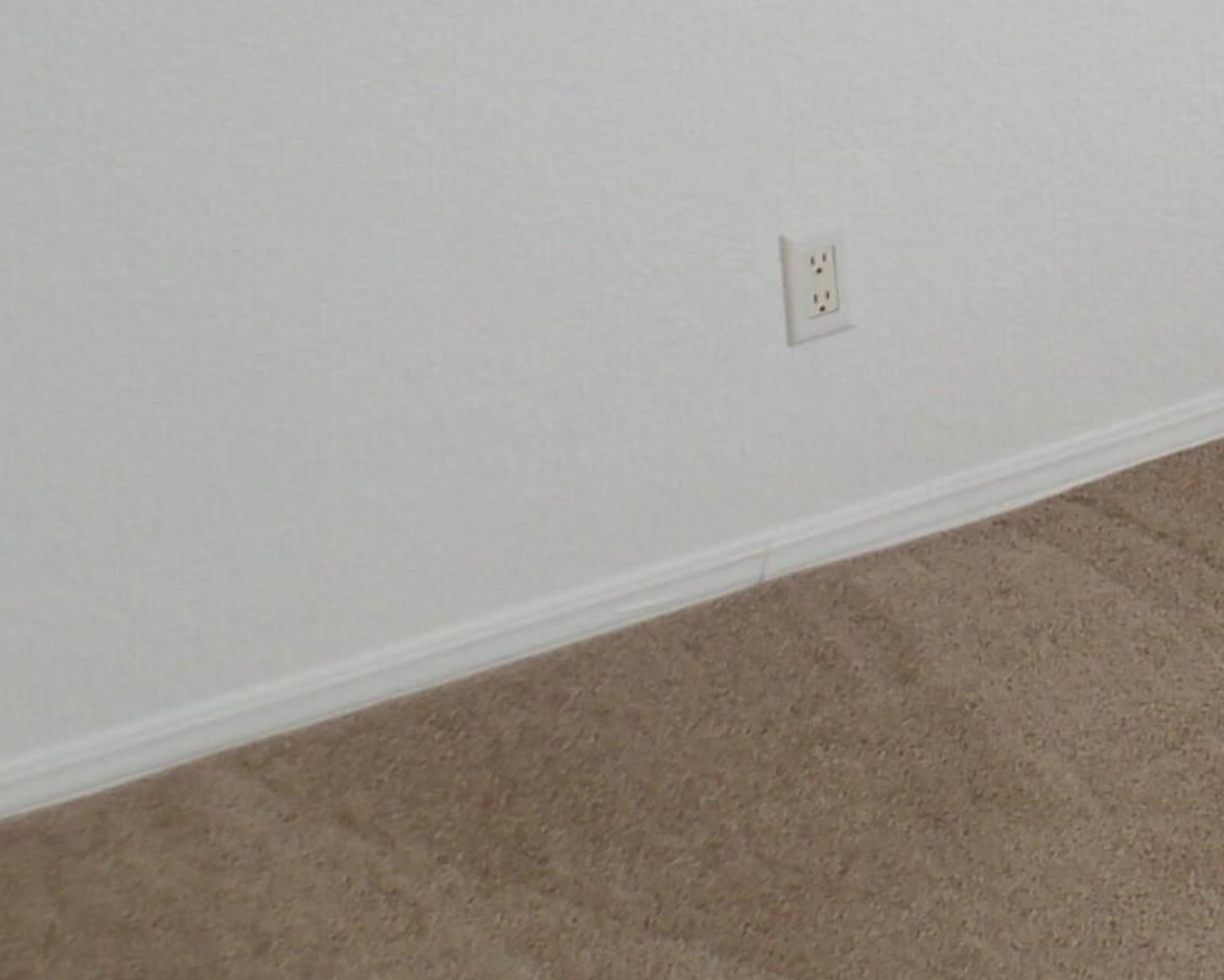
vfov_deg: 15.5
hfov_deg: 18.7
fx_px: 3370
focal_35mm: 93
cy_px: -412
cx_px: 1715
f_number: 2
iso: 100
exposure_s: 1/100
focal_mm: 4.5
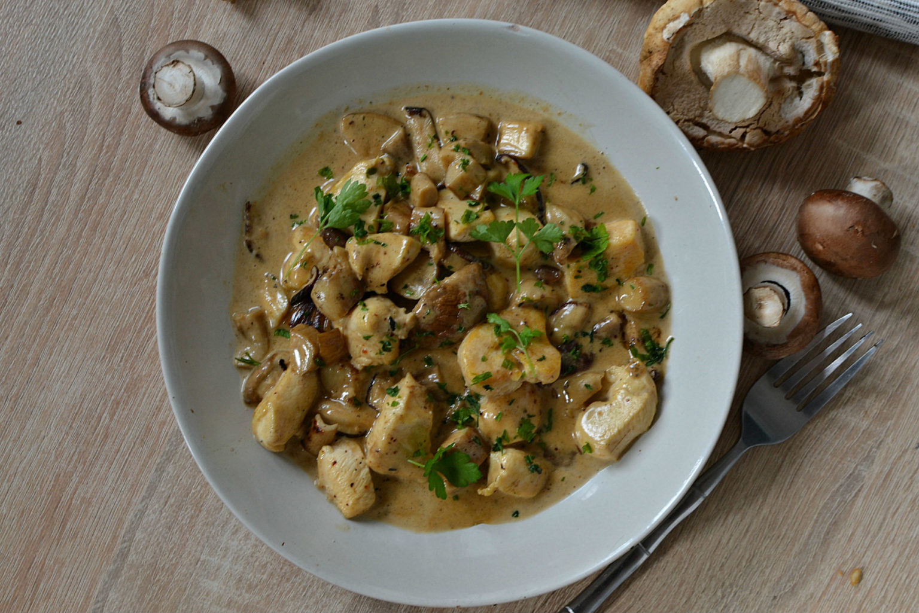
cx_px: 460
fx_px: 1341
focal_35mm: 52
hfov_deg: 37.8
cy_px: 306
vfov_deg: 25.8
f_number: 5.6
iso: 280
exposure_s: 1/125
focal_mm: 35
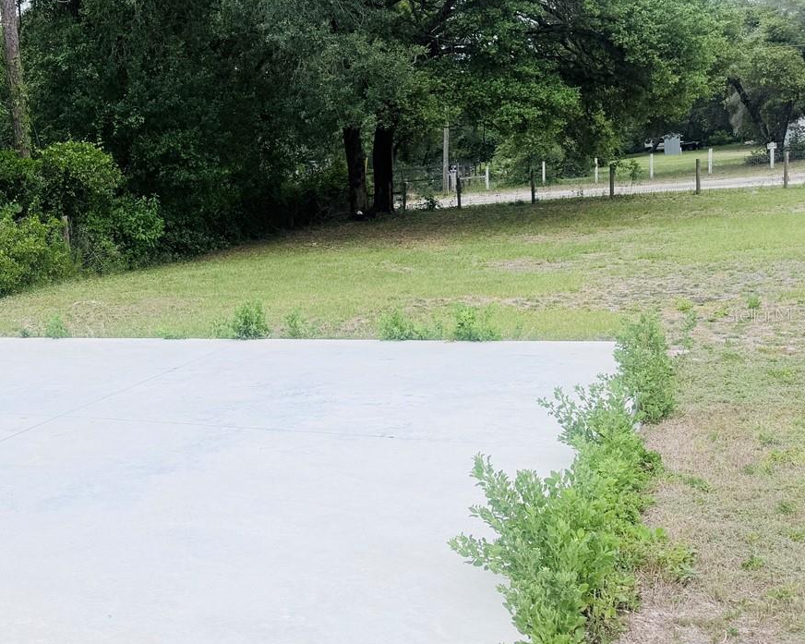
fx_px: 1024
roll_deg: +5.4
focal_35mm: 43
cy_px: 314
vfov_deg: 34.9
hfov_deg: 39.6
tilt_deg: -7.8
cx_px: 73
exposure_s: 1/2445
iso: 80
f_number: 1.78
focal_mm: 6.76
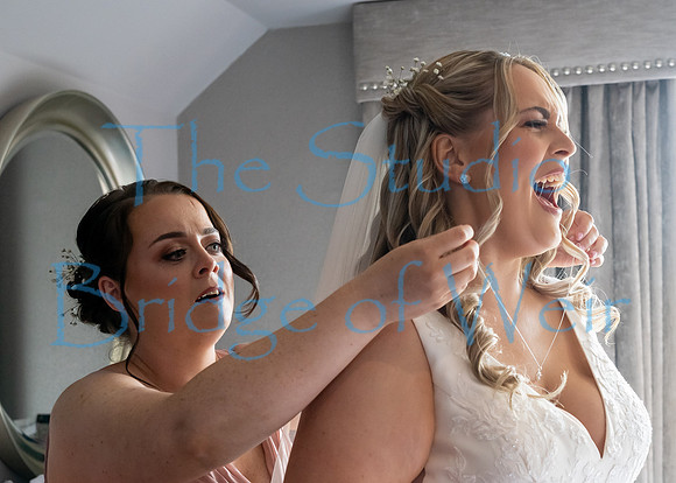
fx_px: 990
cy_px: 305
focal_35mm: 52
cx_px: 426
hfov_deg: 37.5
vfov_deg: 27.3
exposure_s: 1/250
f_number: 5.6
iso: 2500
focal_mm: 39
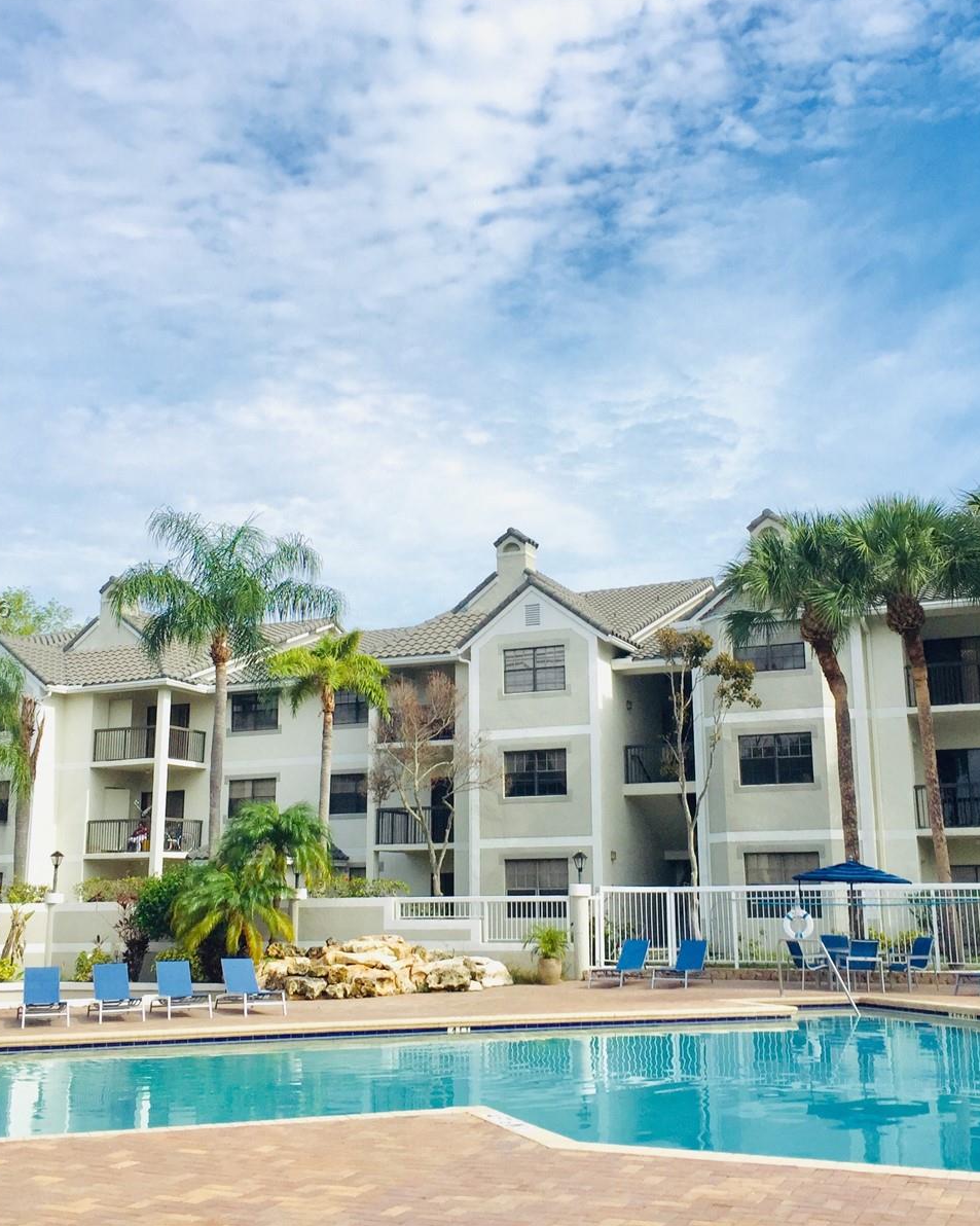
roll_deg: -0.6
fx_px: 1378
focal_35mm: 38
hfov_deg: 39.1
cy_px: 610
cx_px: 512
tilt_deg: +12.8
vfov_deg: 47.9
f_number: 2.2
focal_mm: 4.15
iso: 32
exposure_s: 1/2083
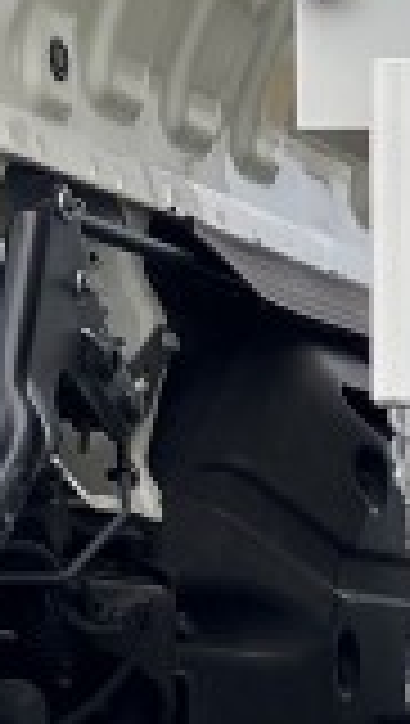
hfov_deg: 5.3
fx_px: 3736
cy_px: 872
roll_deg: +1.4
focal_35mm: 194
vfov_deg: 10.9
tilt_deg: -1.6
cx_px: 1771
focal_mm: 3.99
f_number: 1.8
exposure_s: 1/486
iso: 32
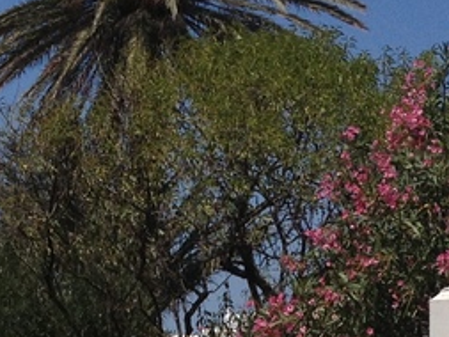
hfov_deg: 11.9
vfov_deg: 8.5
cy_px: 678
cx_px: 204
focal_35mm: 166
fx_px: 2154
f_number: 2.4
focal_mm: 4.28
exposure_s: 1/3247
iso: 50
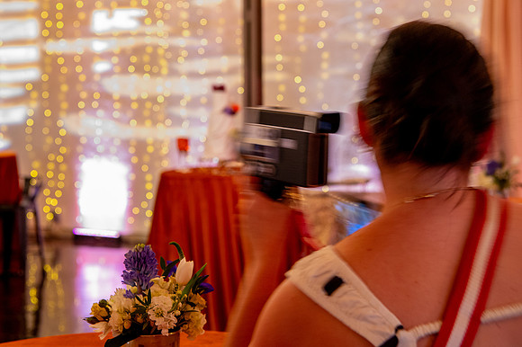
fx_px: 961
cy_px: 136
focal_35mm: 66
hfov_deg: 30.4
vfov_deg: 20.5
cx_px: 259
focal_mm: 52
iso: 2500
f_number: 5
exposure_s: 1/15
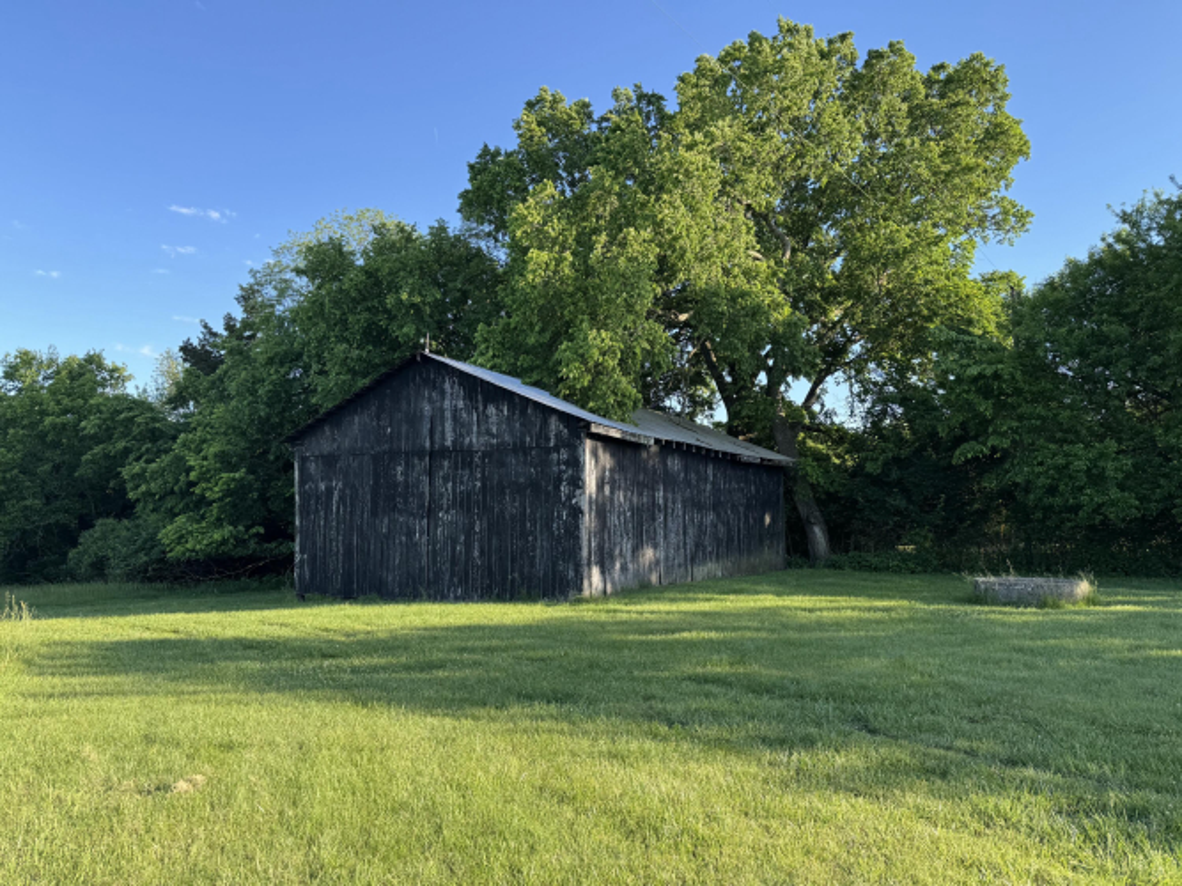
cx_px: 591
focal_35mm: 24
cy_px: 443
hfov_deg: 71.6
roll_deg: -0.4
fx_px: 819
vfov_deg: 56.8
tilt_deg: +5.1
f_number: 1.78
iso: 80
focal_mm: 6.76
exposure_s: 1/864
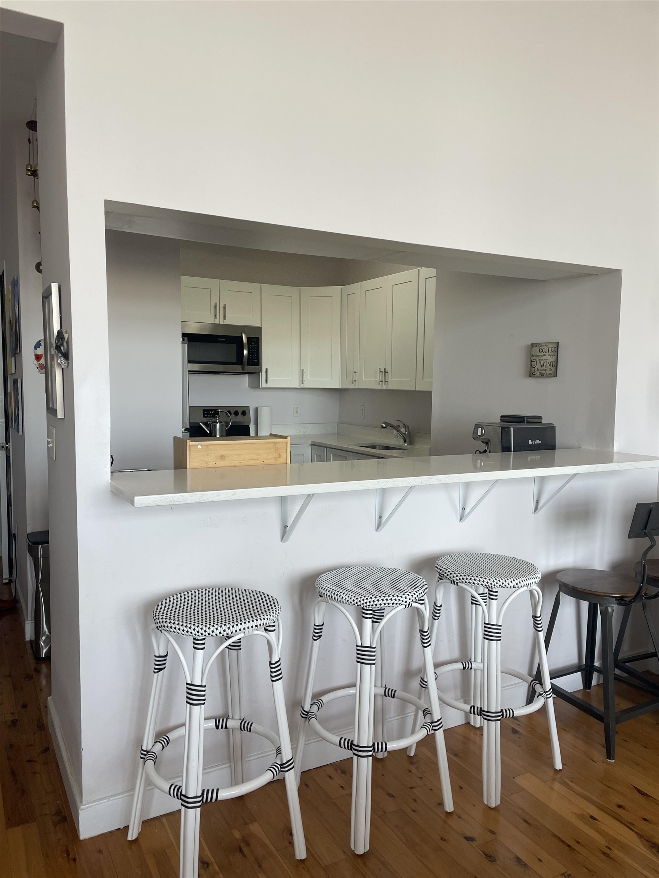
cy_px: 439
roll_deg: +0.0
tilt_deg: -4.0
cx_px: 330
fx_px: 660
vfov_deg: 67.3
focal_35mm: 26
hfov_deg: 53.1
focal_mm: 4.2
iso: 64
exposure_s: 1/120
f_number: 1.6
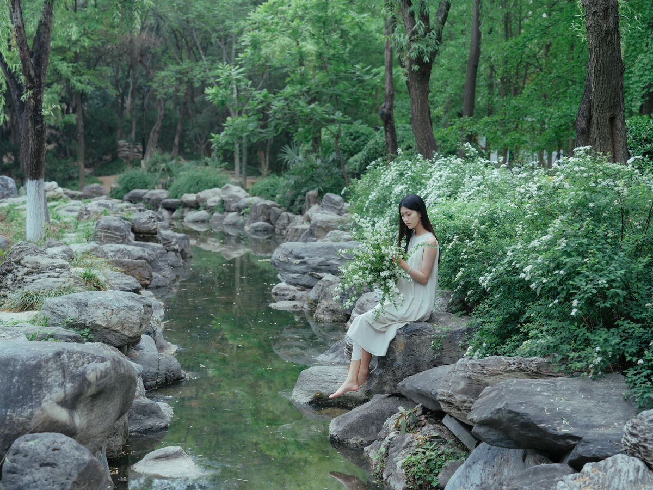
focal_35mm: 63
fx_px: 1188
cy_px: 245
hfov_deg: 30.7
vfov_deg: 23.3
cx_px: 326
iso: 500
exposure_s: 1/500
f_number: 4
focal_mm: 80
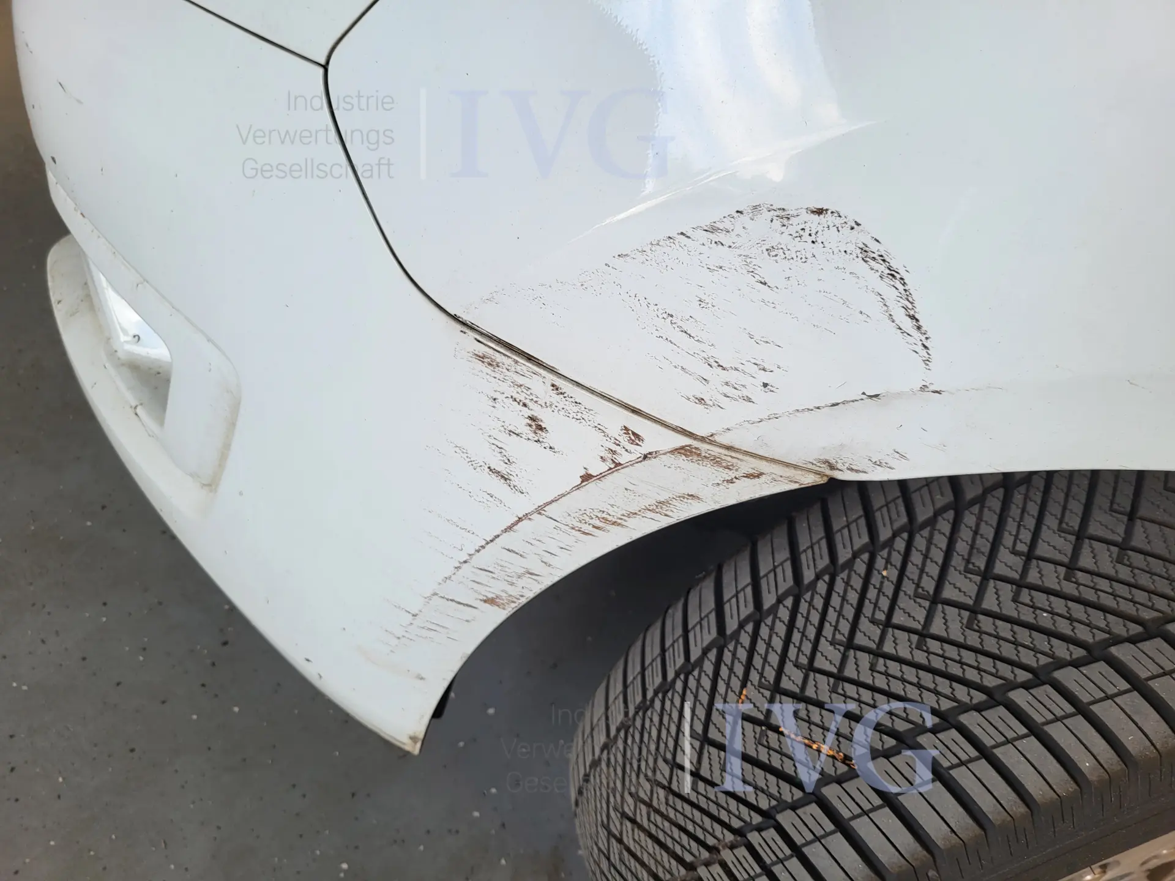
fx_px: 883
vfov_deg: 53.1
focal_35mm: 26
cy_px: 440
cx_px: 588
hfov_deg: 67.3
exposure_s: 1/174
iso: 40
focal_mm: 5.4
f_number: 1.8
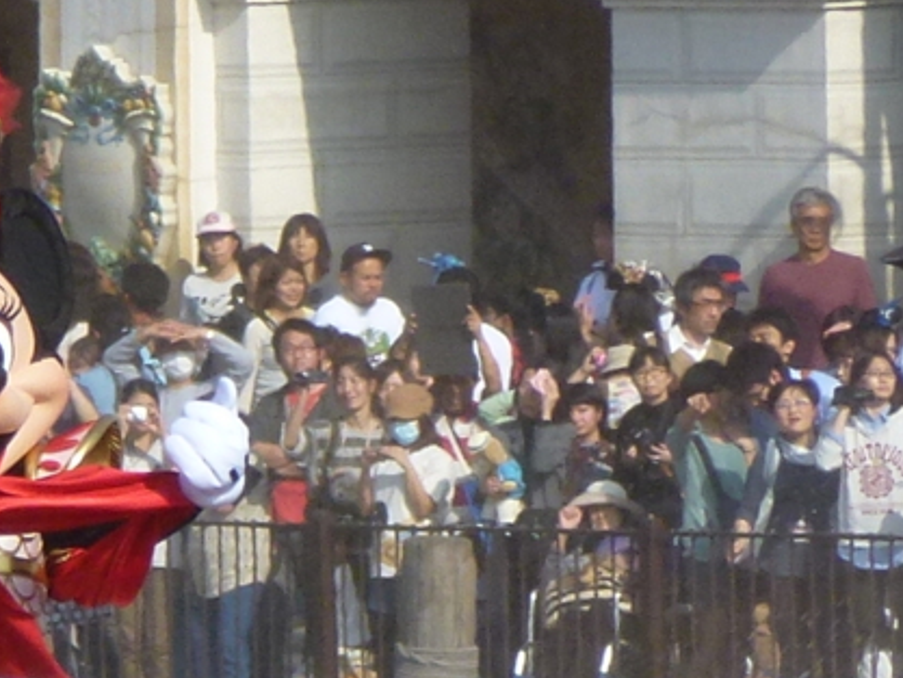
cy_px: 635
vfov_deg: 0.8
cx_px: 193
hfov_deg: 1.1
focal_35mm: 1822
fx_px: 47543
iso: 100
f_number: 5.9
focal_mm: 68.8
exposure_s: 1/500
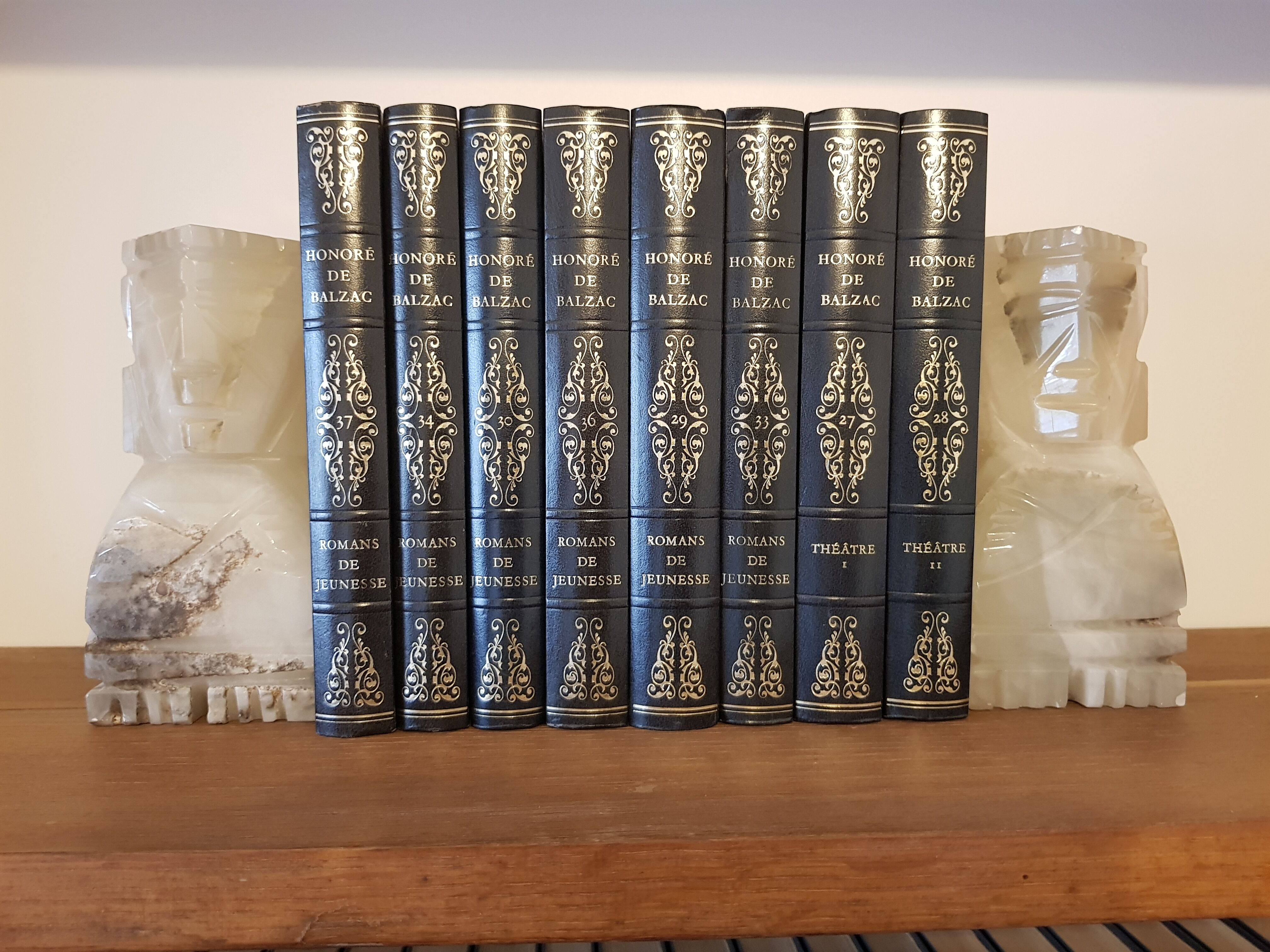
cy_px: 476
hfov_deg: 67.3
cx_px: 635
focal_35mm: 26
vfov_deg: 53.1
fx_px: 954
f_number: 1.7
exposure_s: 1/25
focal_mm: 4.2
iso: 200
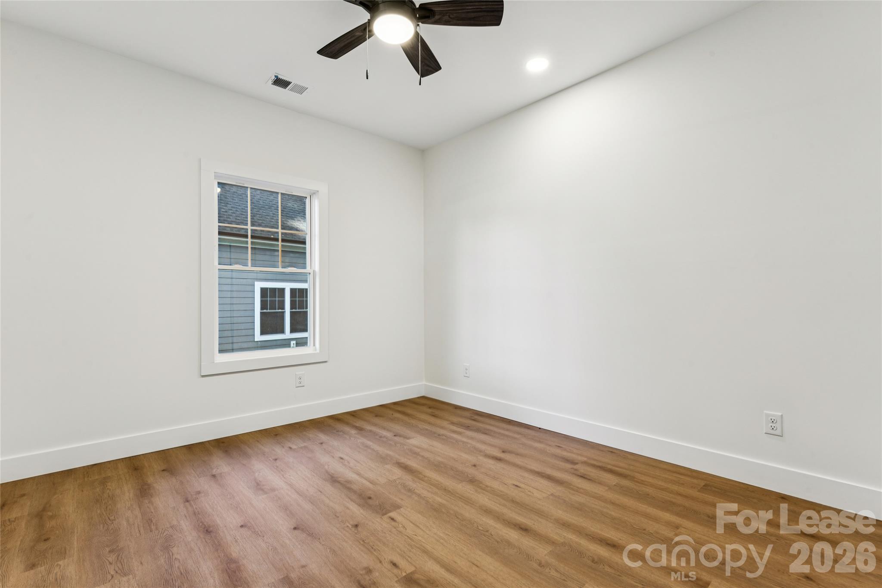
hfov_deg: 95.3
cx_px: 441
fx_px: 402
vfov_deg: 72.4
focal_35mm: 16
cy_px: 294
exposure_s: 1/4
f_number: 13
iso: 200
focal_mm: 16.4
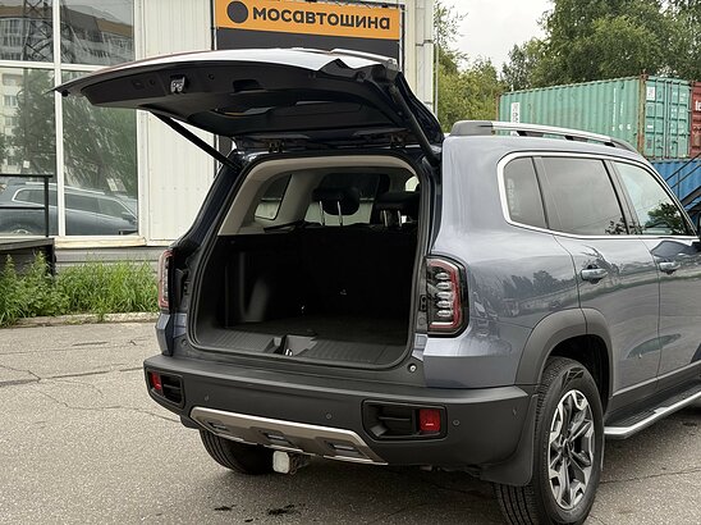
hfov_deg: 39.7
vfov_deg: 30.2
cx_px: 350
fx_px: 971
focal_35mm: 48
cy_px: 262
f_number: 1.78
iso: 100
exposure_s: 1/506
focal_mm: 6.76
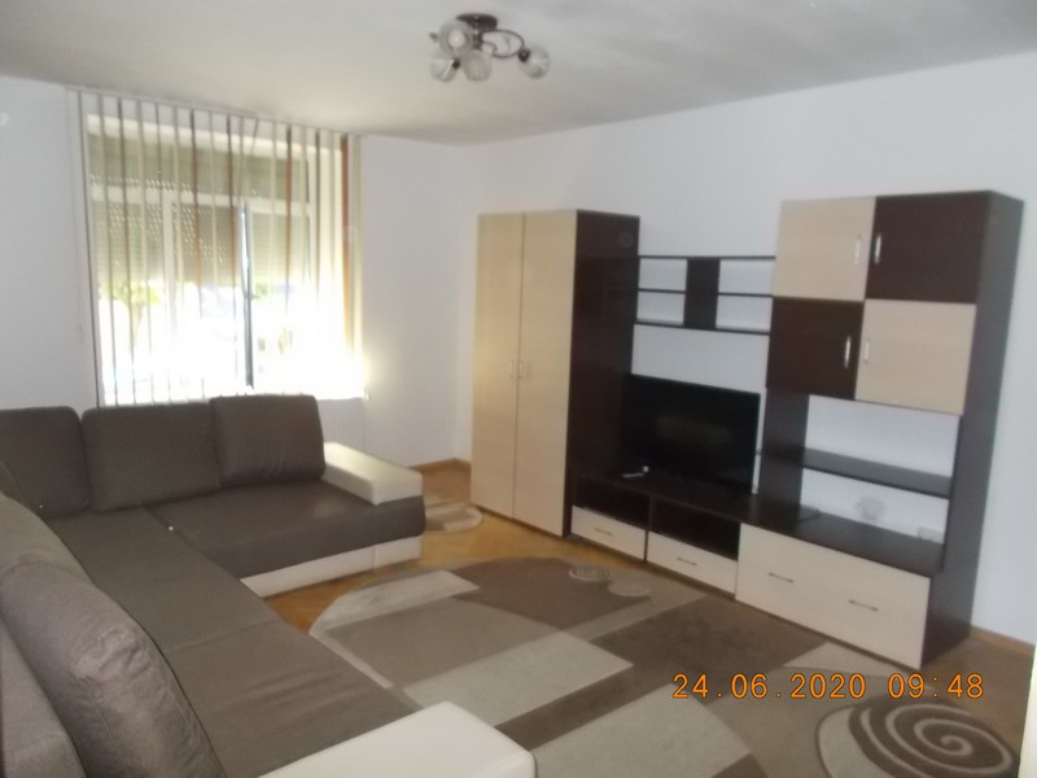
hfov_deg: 67.3
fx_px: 779
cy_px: 389
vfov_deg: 53.1
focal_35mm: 26
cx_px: 518
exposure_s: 1/25
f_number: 3.2
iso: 320
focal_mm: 4.6
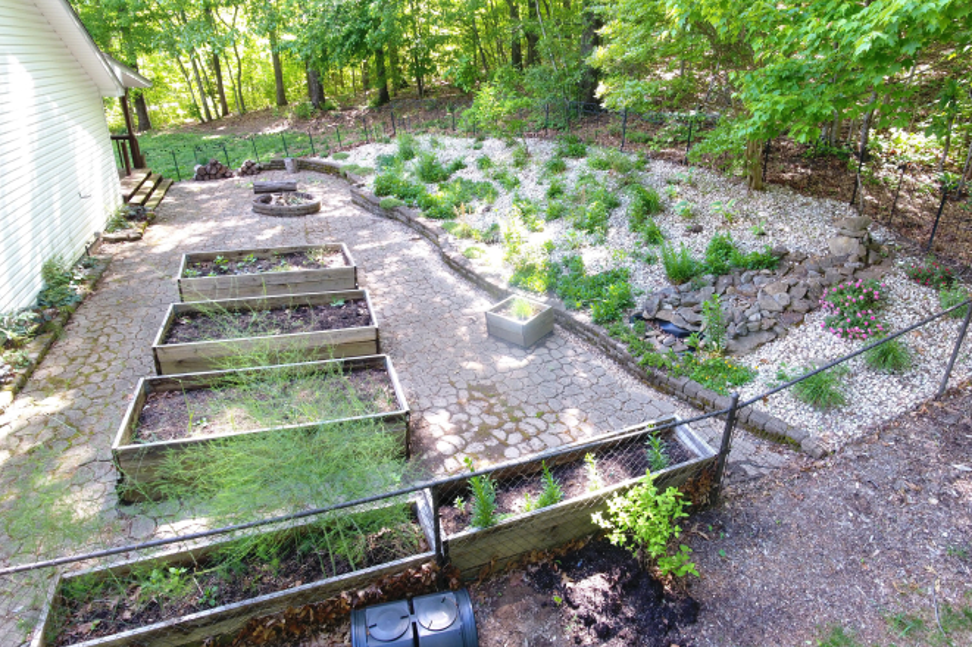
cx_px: 489
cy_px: 282
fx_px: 567
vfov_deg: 59.2
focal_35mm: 21
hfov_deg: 81.2
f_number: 2.8
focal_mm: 3.61
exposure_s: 1/25
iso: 123
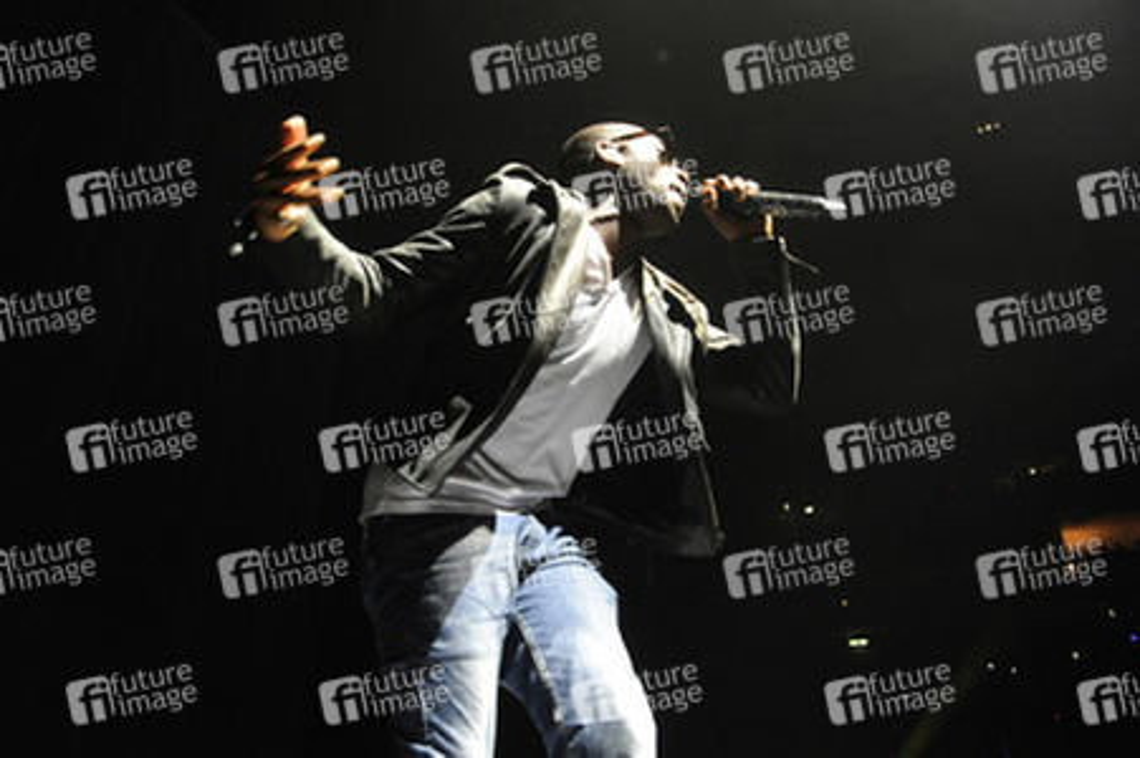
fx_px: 886
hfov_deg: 65.5
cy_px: 379
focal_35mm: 28
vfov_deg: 46.3
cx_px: 570
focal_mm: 28
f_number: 5.6
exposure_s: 1/125
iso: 4000
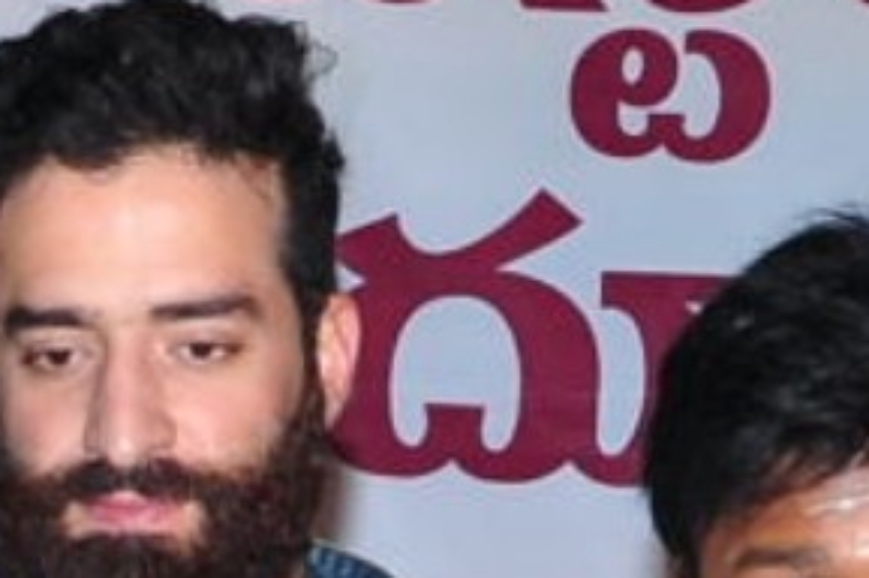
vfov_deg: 3.8
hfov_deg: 5.8
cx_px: -637
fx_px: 8463
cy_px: 1948
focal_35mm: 351
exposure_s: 1/125
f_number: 6.3
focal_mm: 30
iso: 500
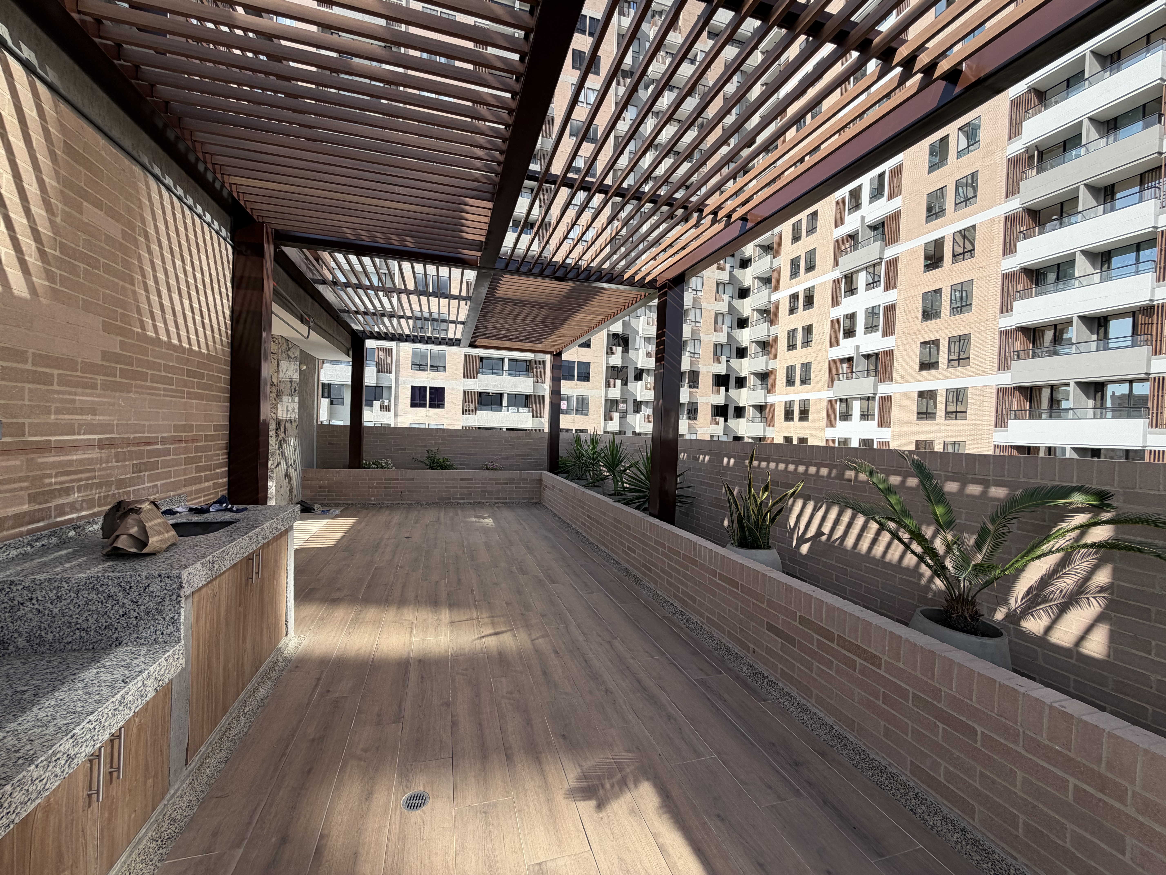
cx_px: 583
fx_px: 472
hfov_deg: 102.1
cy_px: 438
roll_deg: -1.8
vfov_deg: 85.7
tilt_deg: -0.4
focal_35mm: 14
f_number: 2.2
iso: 40
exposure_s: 1/644
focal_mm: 2.22
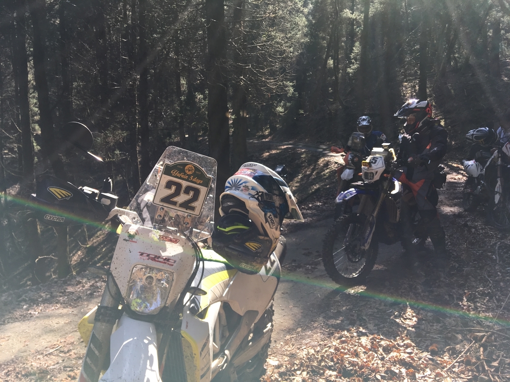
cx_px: 255
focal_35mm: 29
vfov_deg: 48.2
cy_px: 191
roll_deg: +0.5
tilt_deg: -13.9
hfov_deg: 61.7
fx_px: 427
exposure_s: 1/320
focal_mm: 4.15
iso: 25
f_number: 2.2
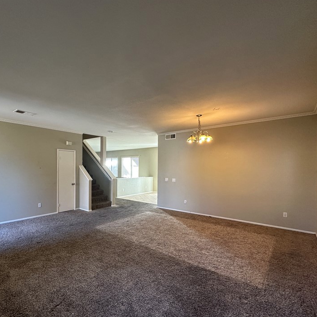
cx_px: 111
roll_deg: -0.4
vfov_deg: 80.6
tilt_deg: -1.1
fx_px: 186
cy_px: 169
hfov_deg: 78.6
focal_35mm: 18
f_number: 2.2
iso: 200
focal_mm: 2.22
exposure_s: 1/120
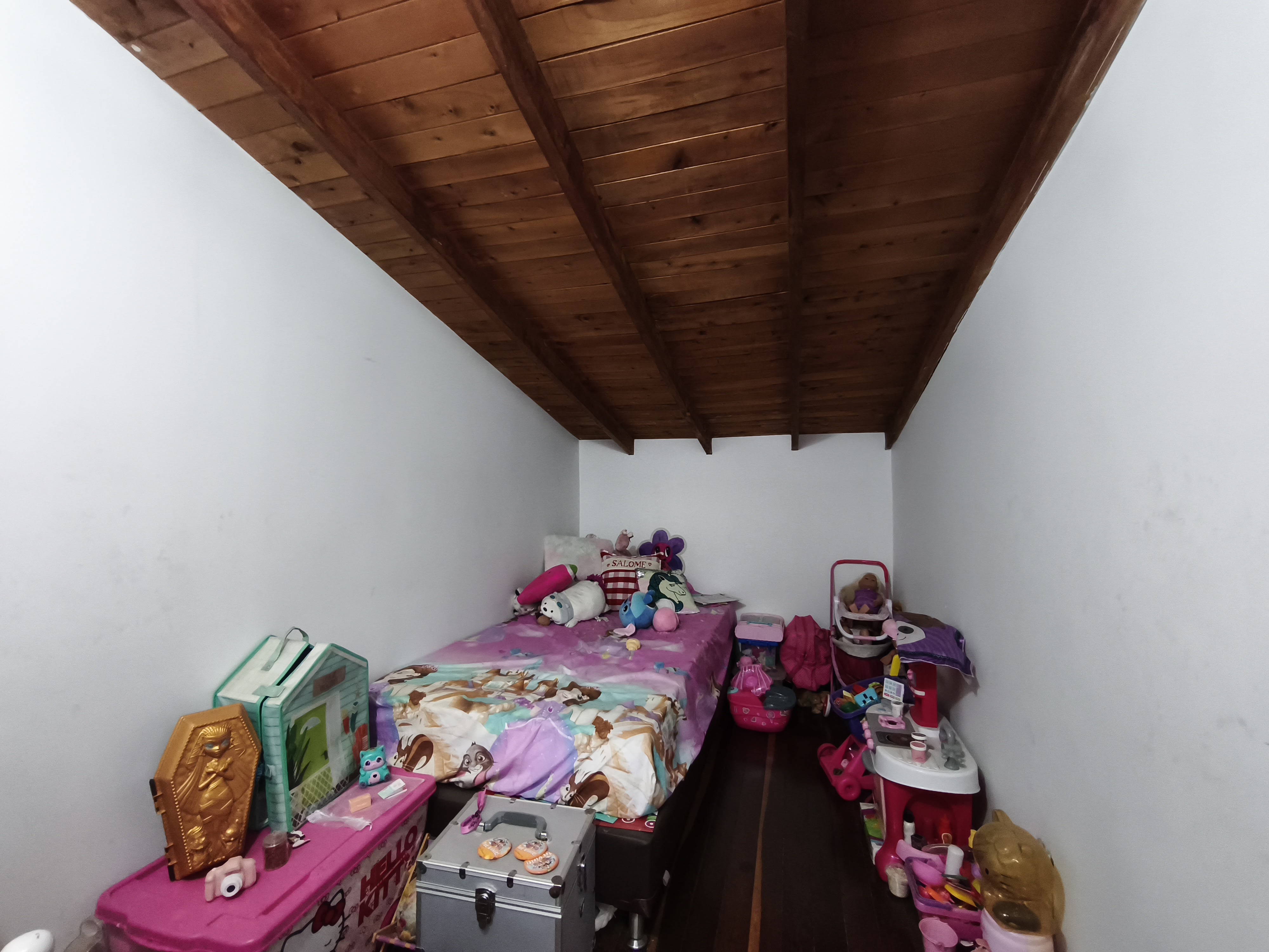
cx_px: 634
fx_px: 550
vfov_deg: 81.7
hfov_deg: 98.2
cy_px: 476
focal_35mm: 15
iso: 1000
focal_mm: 1.91
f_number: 2.2
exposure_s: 1/24
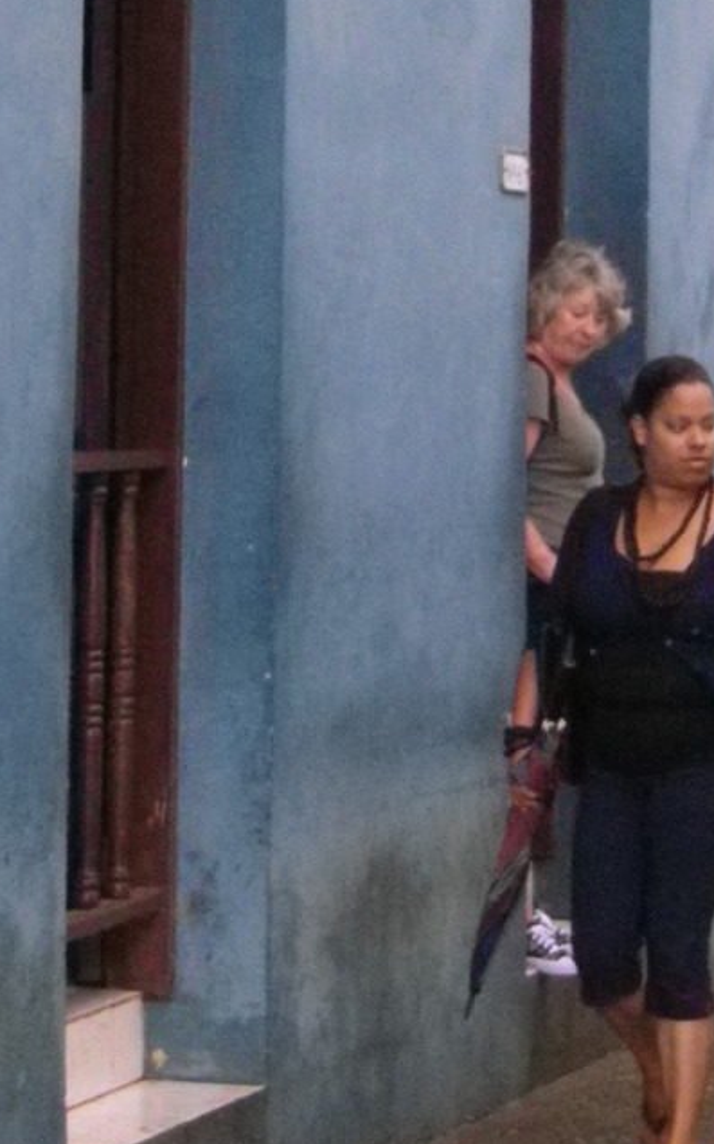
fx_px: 6295
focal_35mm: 202
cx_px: 205
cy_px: 174
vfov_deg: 10.3
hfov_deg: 6.5
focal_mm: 17.9
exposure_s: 1/80
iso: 800
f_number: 5.3
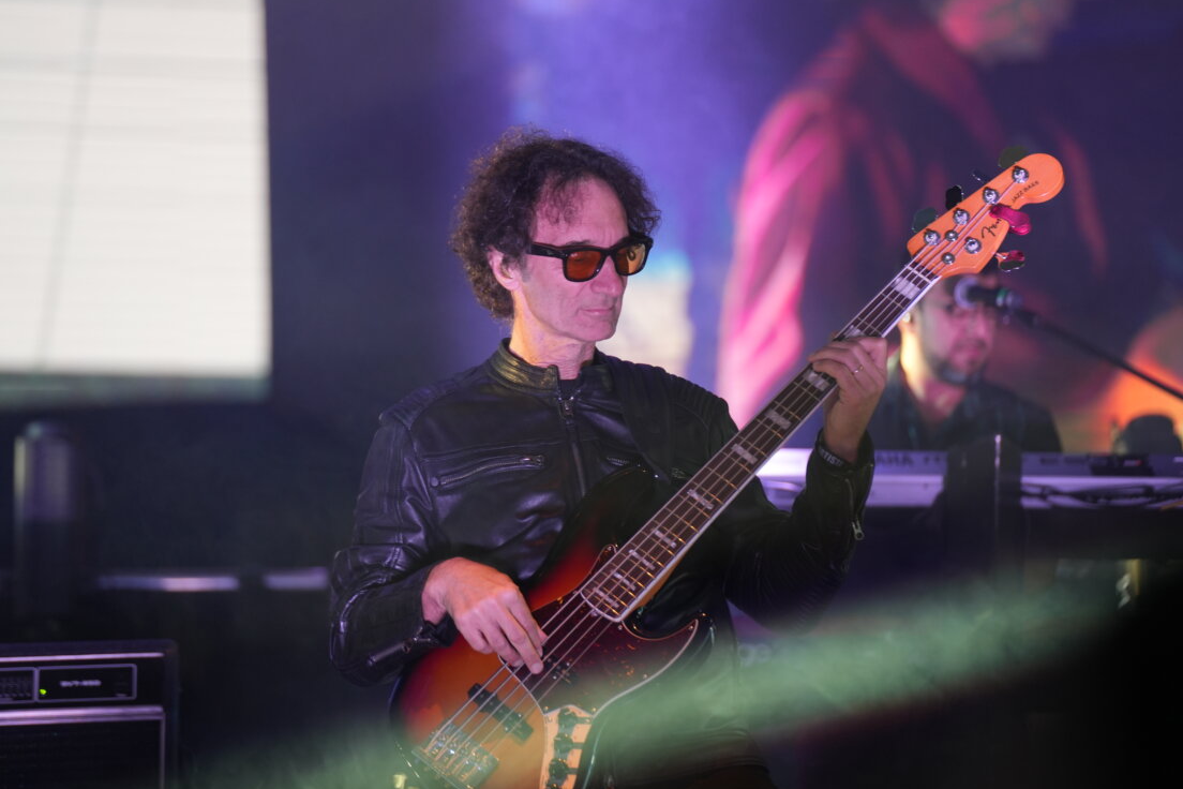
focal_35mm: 150
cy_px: 389
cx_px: 609
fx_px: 4929
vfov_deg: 9.1
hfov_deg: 13.7
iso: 800
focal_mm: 138
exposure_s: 1/250
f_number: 2.8
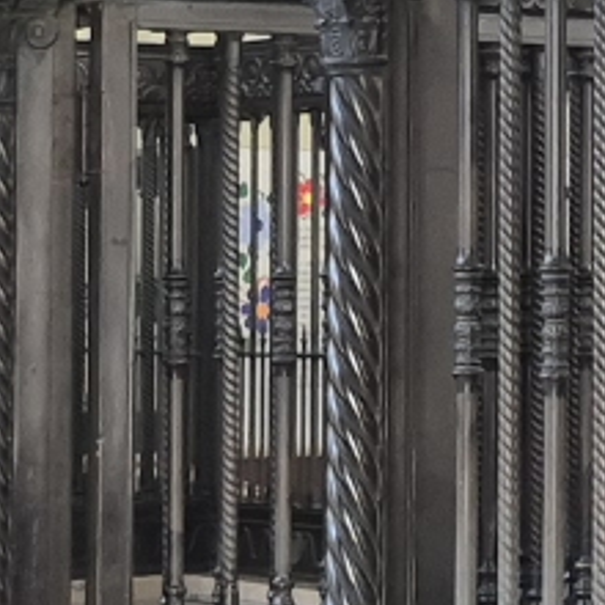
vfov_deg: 9.4
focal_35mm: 185
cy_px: 146
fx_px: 3658
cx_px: 830
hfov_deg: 9.3
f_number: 1.8
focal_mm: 5.4
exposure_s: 1/60
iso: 100
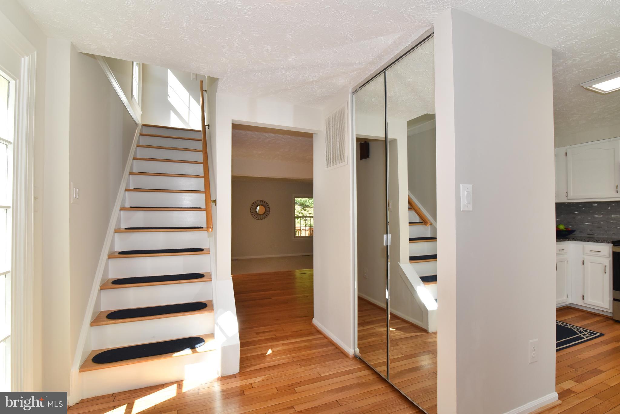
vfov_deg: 73.8
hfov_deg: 96.7
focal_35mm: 16
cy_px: 207
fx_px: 276
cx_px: 310
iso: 1250
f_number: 9
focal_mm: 16
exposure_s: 1/125
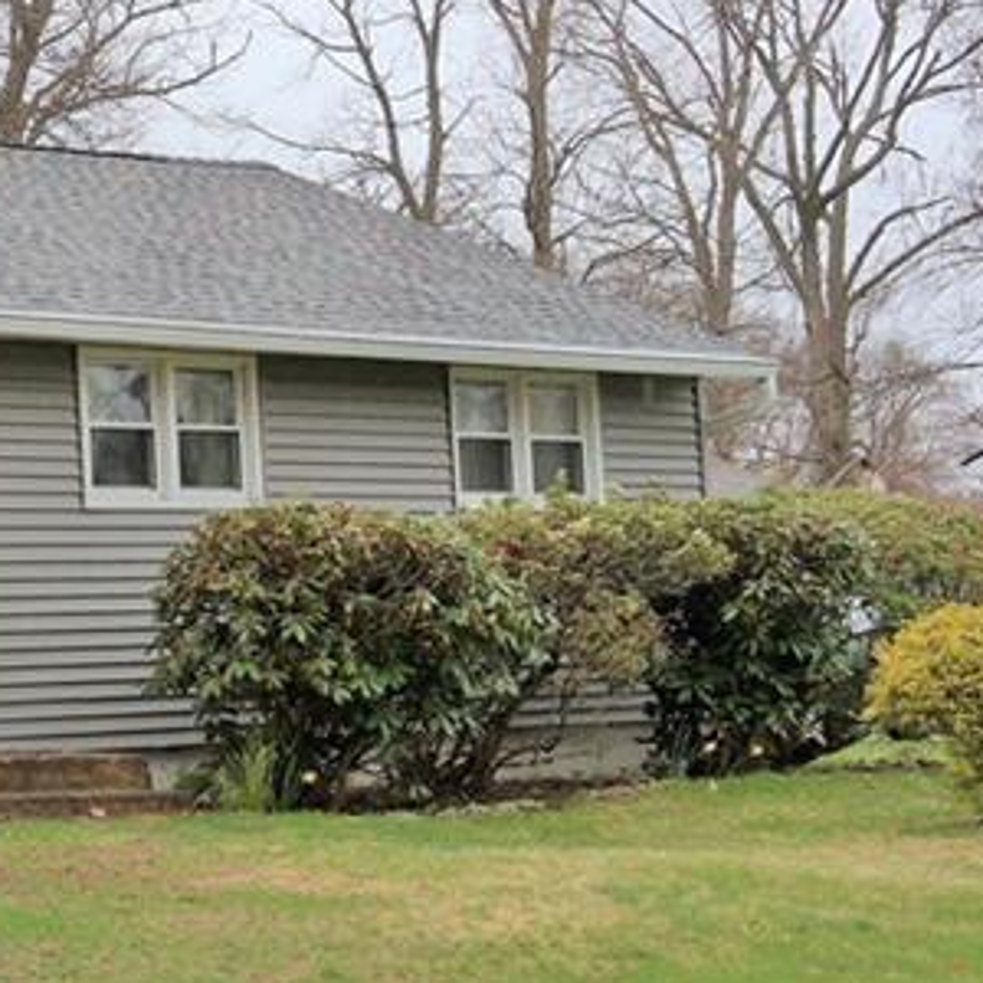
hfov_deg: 17.3
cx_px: -619
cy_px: 413
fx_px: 2795
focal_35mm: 87
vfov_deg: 19.9
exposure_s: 1/200
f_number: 5
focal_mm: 20
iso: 100
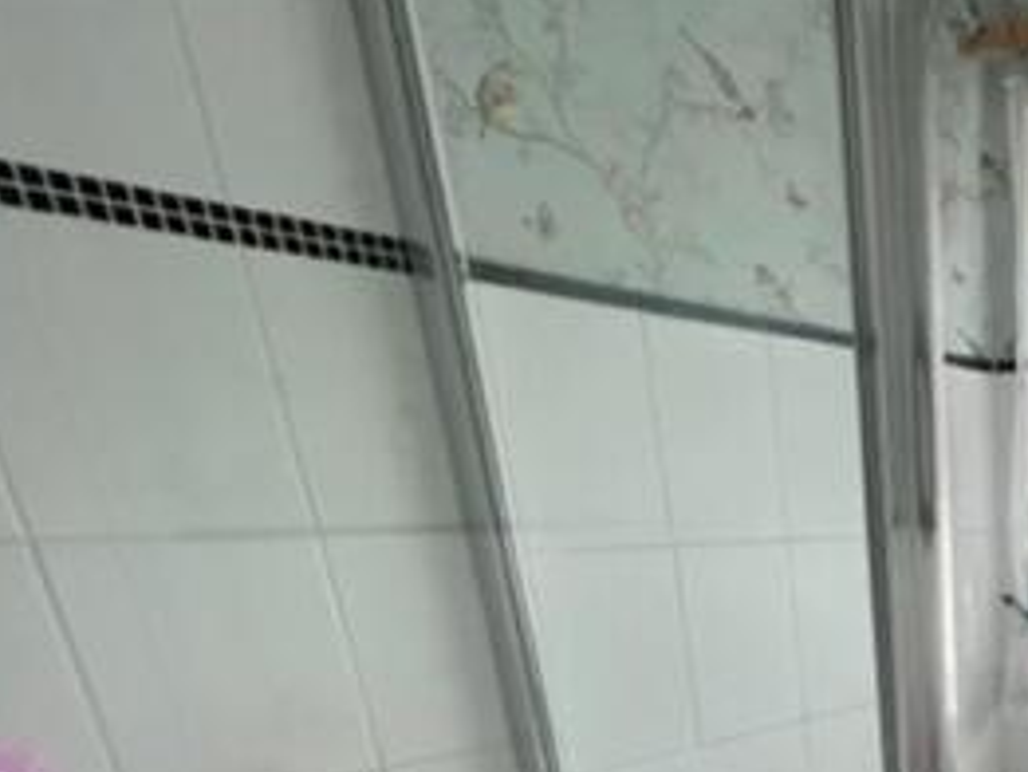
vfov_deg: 39.7
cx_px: 1097
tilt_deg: -21.6
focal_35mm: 29
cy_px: 841
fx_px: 862
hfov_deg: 47.3
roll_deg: -1.2
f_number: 1.8
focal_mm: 1.57
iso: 32
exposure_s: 1/240
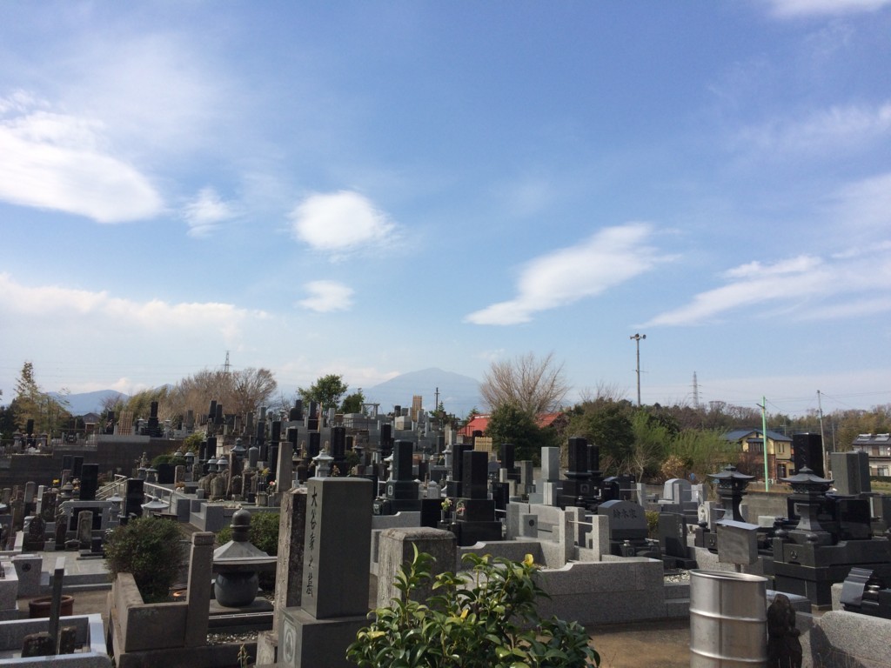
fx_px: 746
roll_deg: -0.1
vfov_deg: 48.2
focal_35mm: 29
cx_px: 446
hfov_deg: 61.7
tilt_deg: +7.3
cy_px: 334
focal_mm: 4.15
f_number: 2.2
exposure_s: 1/3165
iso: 32
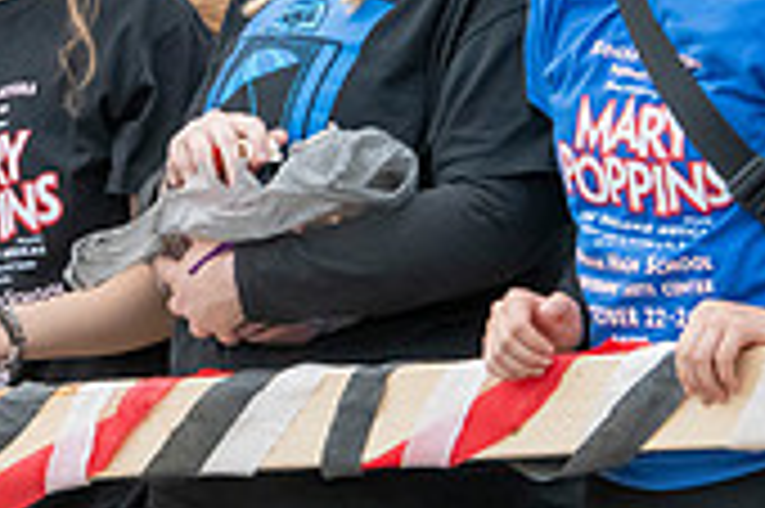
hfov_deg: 4.5
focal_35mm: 461
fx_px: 9787
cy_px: 56
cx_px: 135
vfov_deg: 3.0
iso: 3200
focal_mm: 135
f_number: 11
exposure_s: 1/250
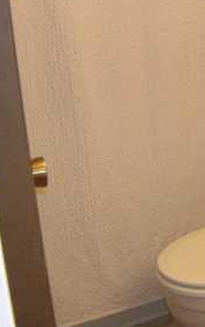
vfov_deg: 19.9
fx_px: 930
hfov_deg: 11.5
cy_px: 94
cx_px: 386
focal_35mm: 104
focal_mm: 5.7
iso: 200
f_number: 2.9
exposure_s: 1/16.5
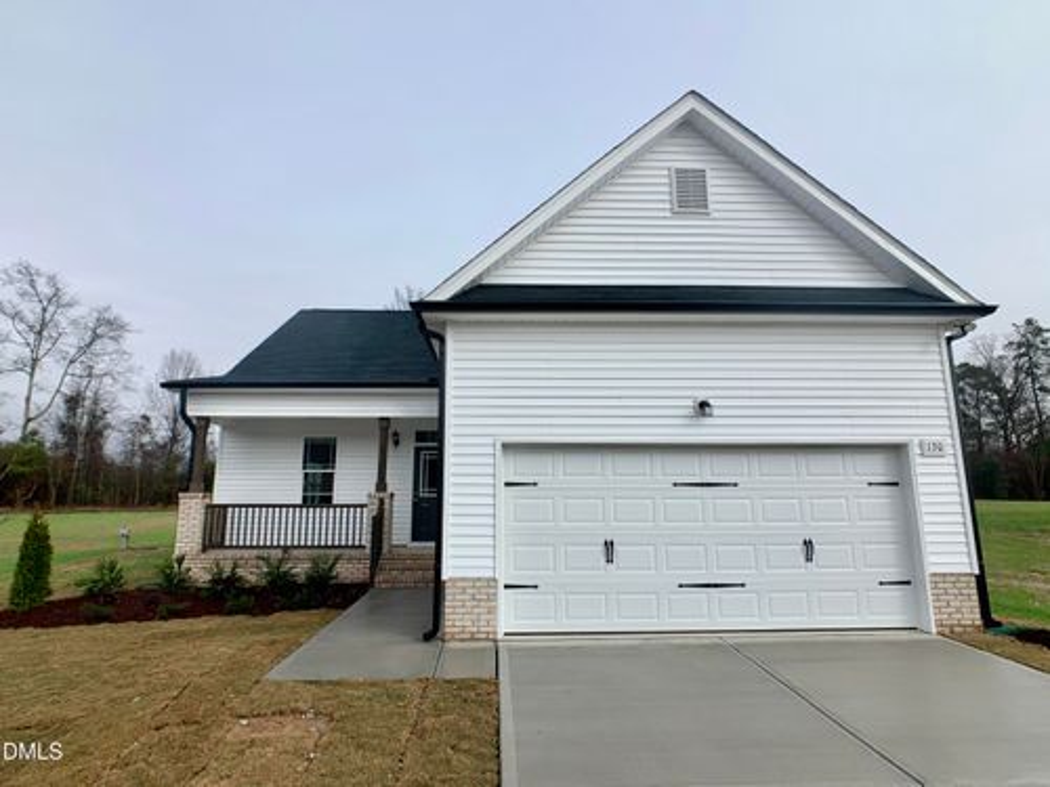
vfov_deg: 53.1
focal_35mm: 26
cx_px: 525
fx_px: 789
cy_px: 394
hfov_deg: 67.3
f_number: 1.8
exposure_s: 1/3289
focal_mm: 4.25
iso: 25
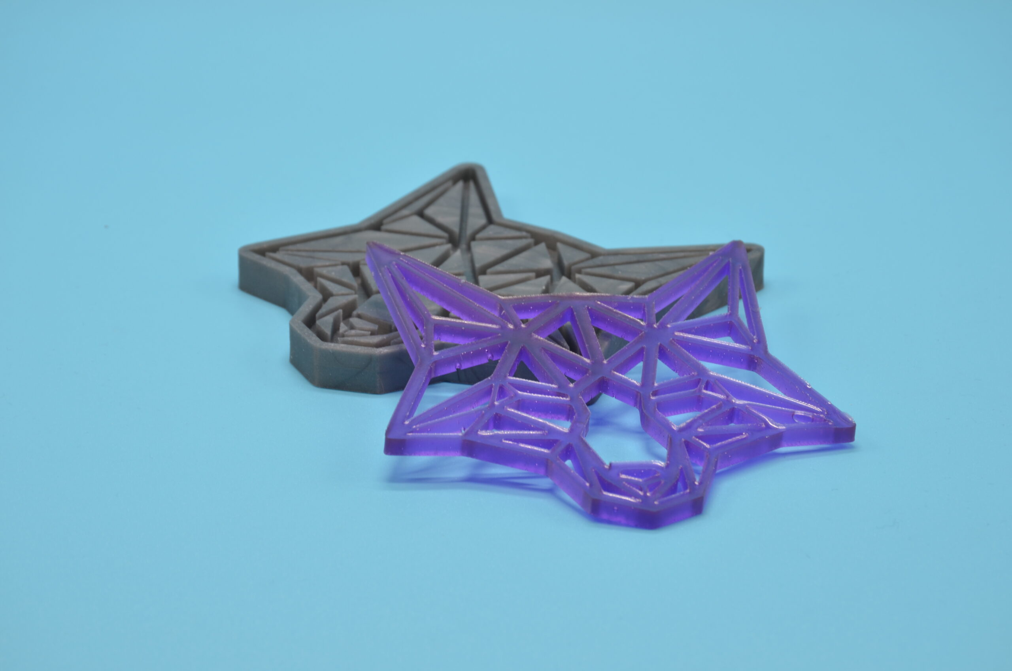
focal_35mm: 99
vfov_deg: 13.8
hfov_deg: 20.7
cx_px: 506
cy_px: 336
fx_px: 2777
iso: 200
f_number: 10
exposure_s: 1/30
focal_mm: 66
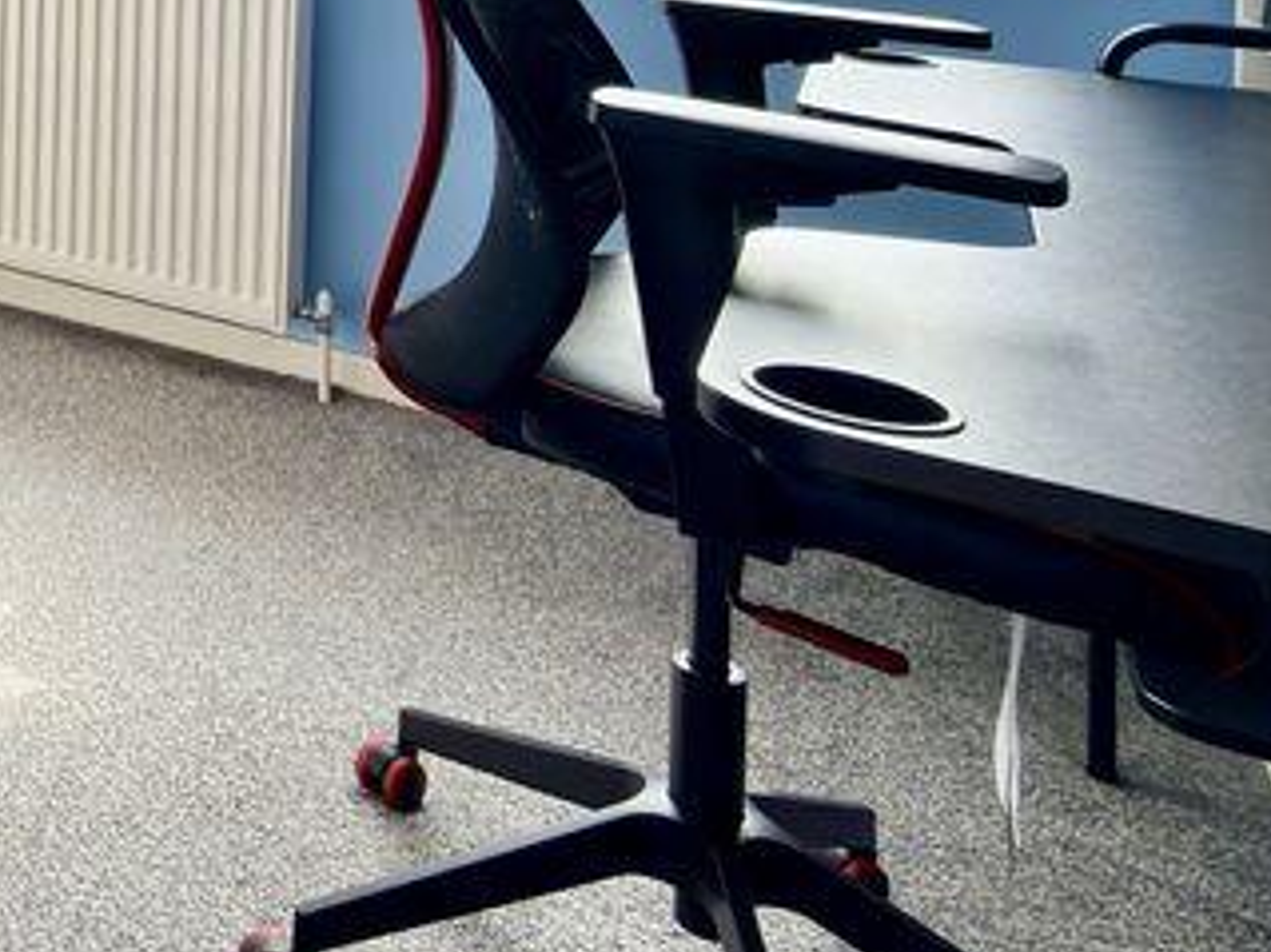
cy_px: -259
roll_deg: -0.8
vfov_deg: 27.3
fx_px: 1652
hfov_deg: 30.5
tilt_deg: -0.2
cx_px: -478
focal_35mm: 45
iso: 32
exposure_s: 1/121
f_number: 2.2
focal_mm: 2.22
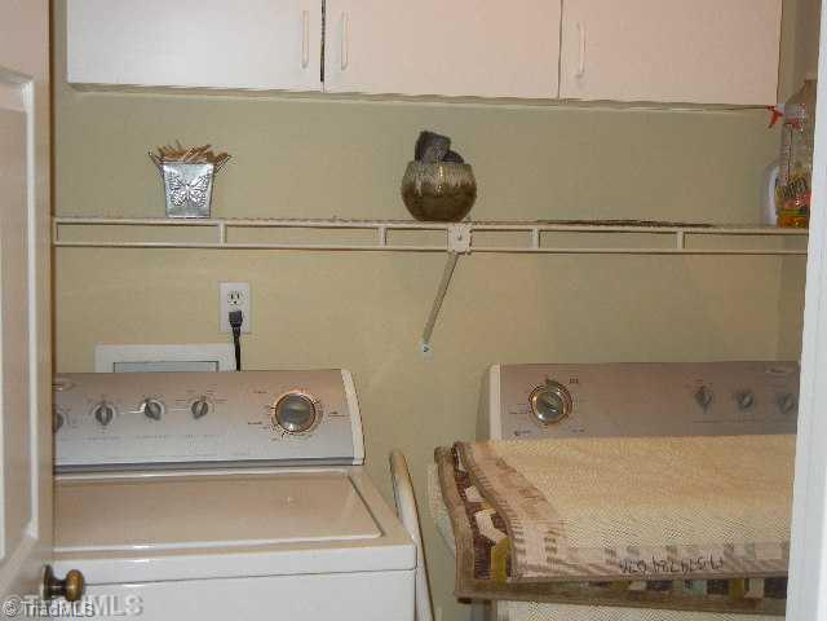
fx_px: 1242
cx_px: 414
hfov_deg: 36.8
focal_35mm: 52
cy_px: 310
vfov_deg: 28.0
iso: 200
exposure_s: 1/30
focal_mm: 9.3
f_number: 3.9
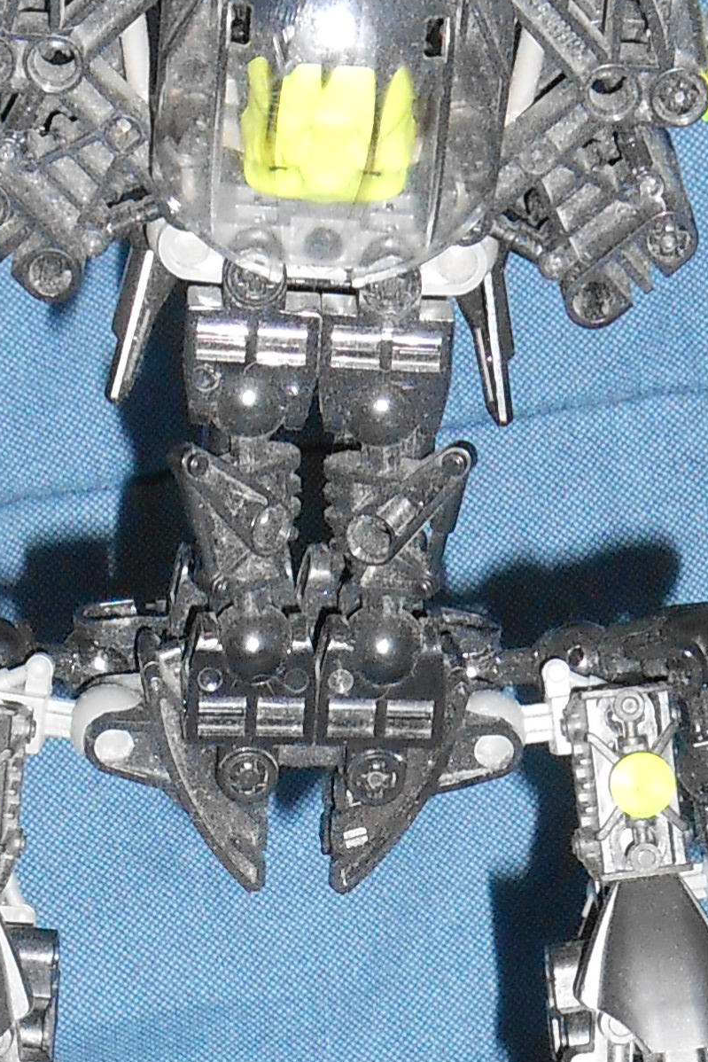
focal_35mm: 152
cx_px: 300
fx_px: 4482
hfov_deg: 9.0
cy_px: 869
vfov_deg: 13.4
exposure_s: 1/30
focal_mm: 6.8
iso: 250
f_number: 4.2
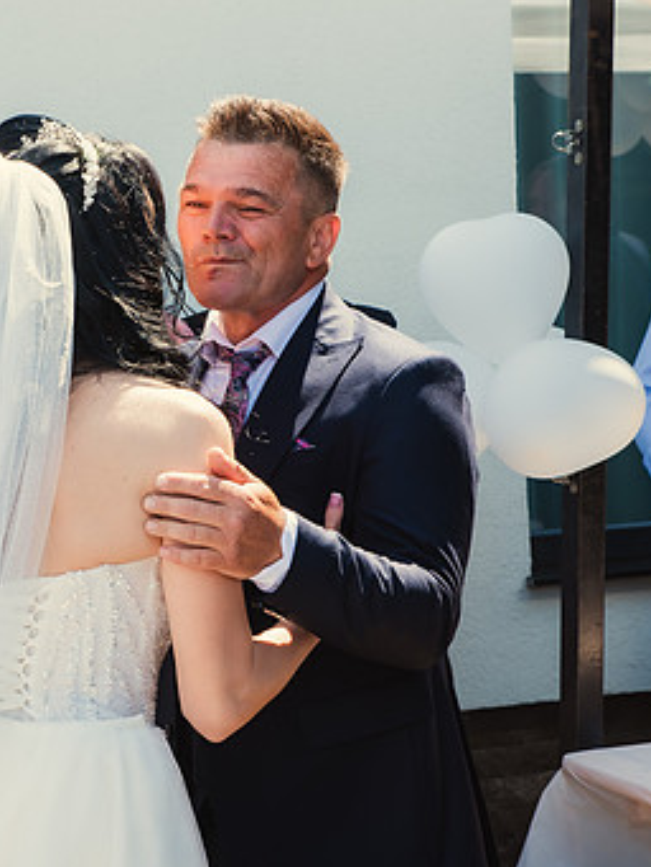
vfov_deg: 21.8
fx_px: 2255
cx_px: 125
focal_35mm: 90
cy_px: 428
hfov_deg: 16.3
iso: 200
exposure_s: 1/200
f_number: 7.1
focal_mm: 55
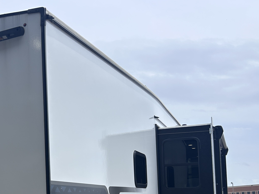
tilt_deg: +7.5
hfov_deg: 36.2
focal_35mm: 50
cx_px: 33
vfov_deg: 28.1
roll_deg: +0.7
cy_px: 170
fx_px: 374
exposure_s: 1/5882
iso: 50
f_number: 1.5
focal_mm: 5.7
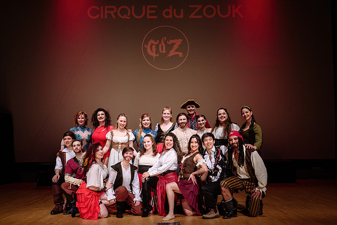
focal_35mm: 45
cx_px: 168
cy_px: 109
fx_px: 425
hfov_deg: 43.2
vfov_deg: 29.6
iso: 1250
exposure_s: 1/320
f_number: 3.5
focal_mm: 40
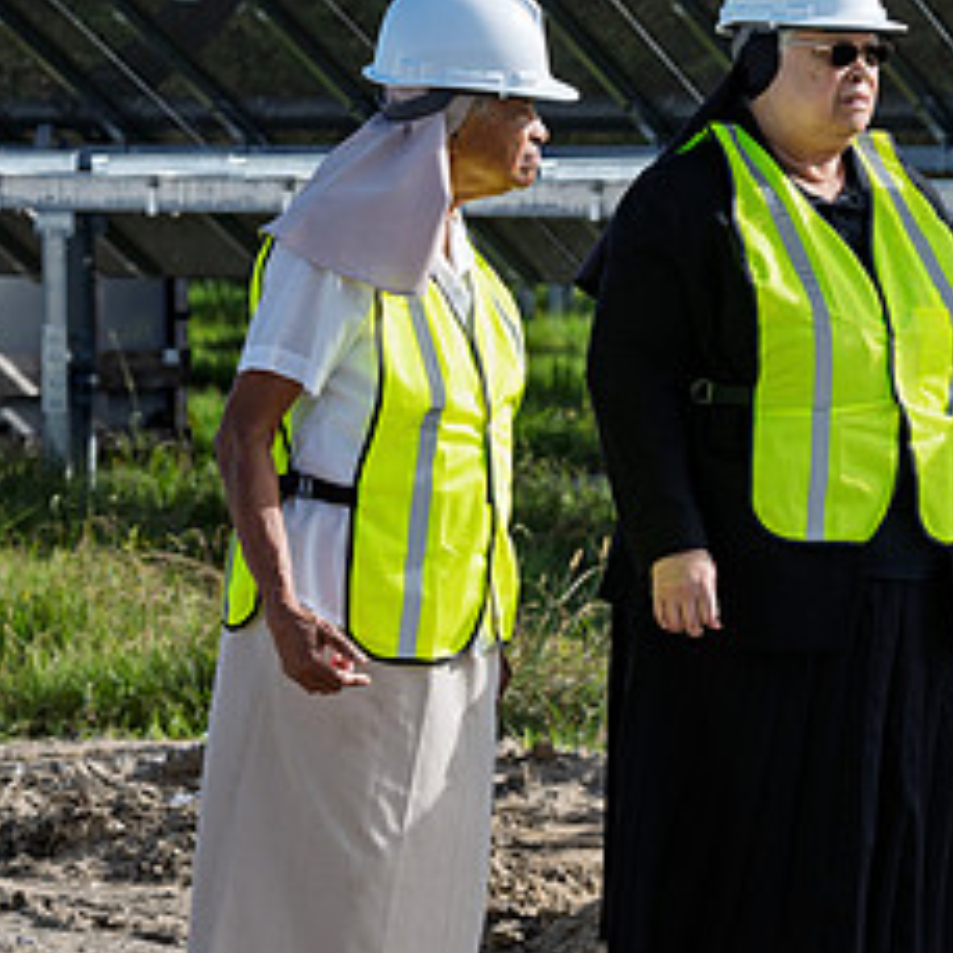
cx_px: 849
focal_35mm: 183
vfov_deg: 9.6
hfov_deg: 9.5
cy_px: 497
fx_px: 5700
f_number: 5.6
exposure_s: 1/1000
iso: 200
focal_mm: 85
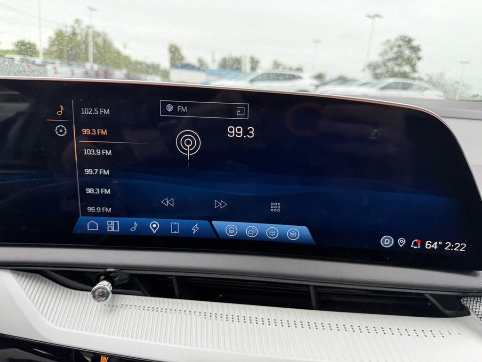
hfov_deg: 71.6
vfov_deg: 56.8
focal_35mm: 24
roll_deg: -5.6
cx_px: 241
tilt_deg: -14.0
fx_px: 334
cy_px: 181
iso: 100
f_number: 1.78
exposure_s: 1/121
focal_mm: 6.76
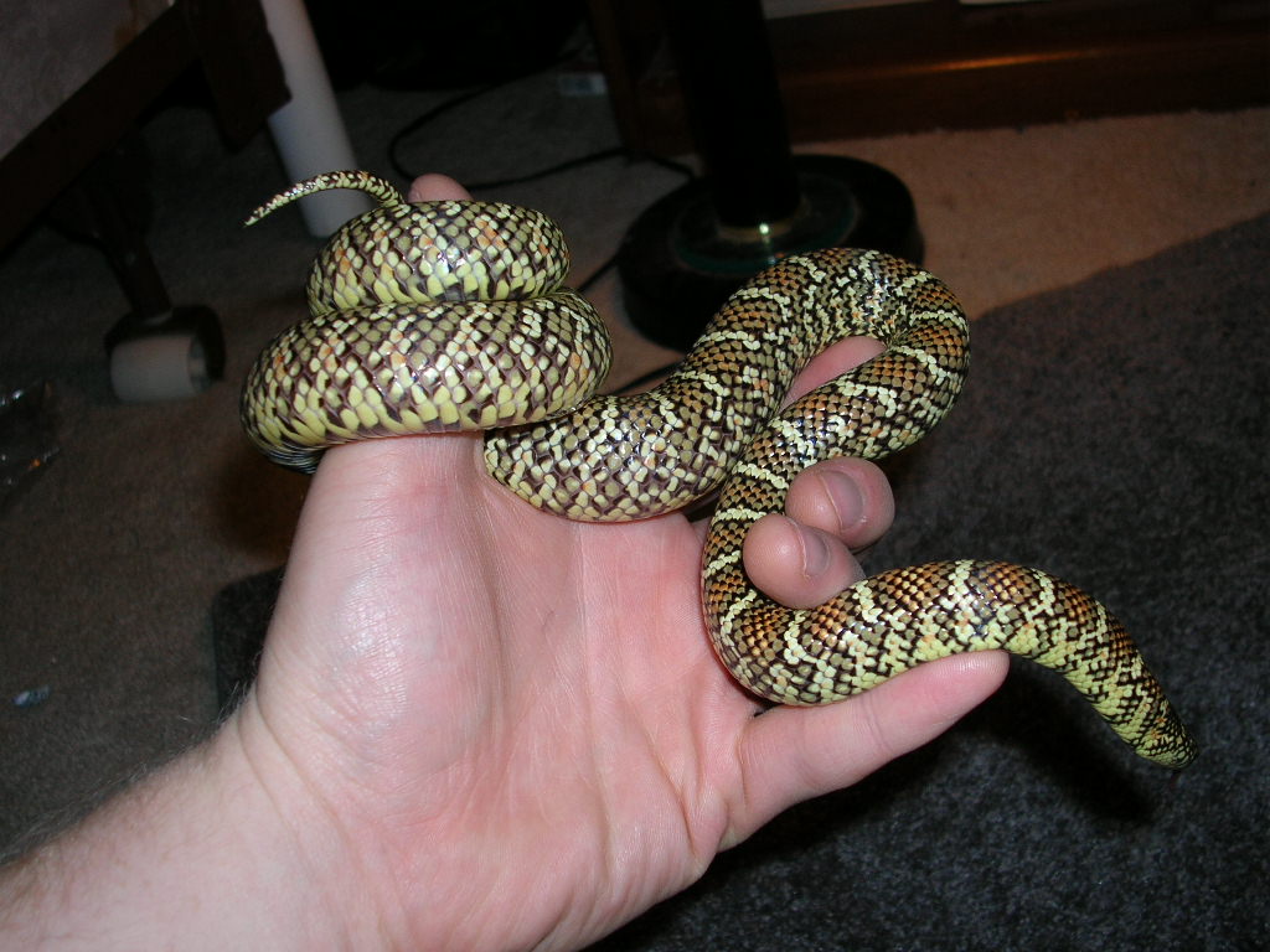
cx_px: 635
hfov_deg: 42.1
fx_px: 1651
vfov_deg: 32.2
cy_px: 476
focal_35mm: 45
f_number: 3.1
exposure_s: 1/60.1
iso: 50
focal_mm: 7.5
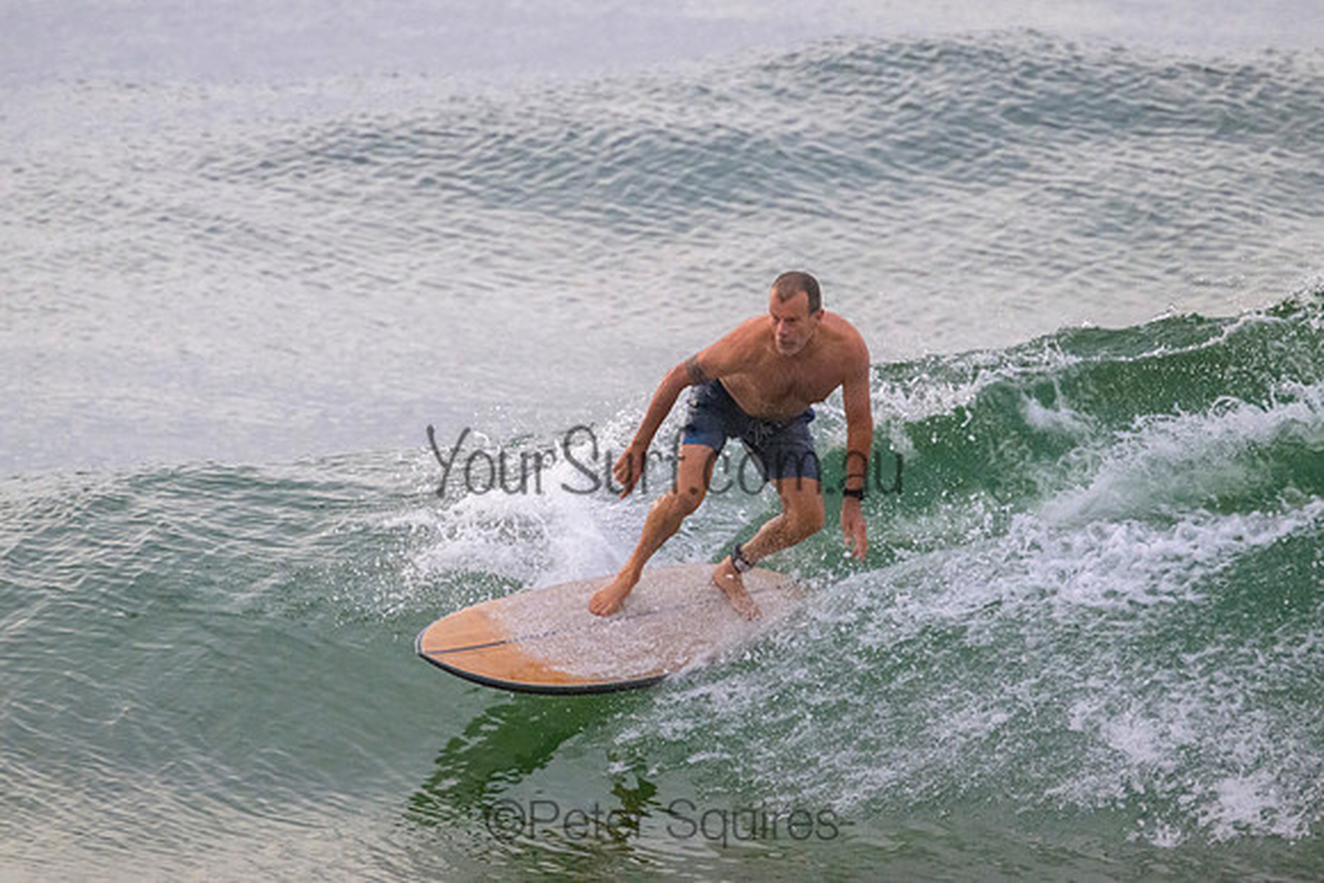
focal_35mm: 958
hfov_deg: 2.2
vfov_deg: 1.4
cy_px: 354
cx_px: 677
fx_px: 35234
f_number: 11
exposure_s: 1/1600
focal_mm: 800
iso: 6400
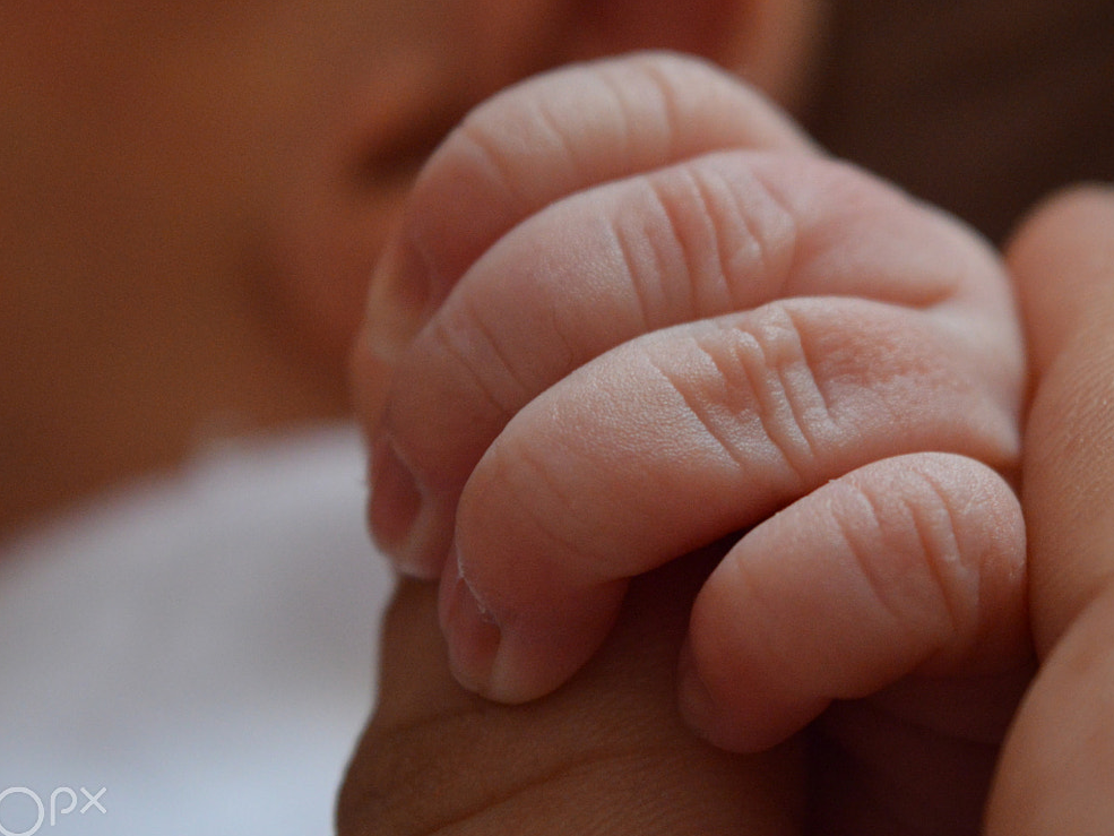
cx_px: 731
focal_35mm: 129
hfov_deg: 15.3
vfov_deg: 11.5
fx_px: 4145
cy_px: 360
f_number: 5.6
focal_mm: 55
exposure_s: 1/15
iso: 1600
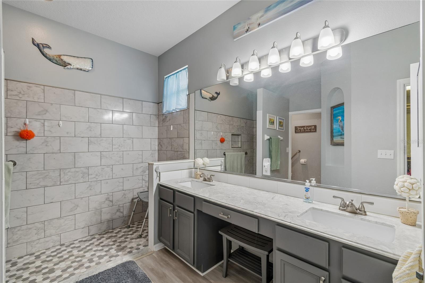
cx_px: 212
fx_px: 177
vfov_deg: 77.3
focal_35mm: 15
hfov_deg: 100.4
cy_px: 142
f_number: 7.1
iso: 100
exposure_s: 1/3.33
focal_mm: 10
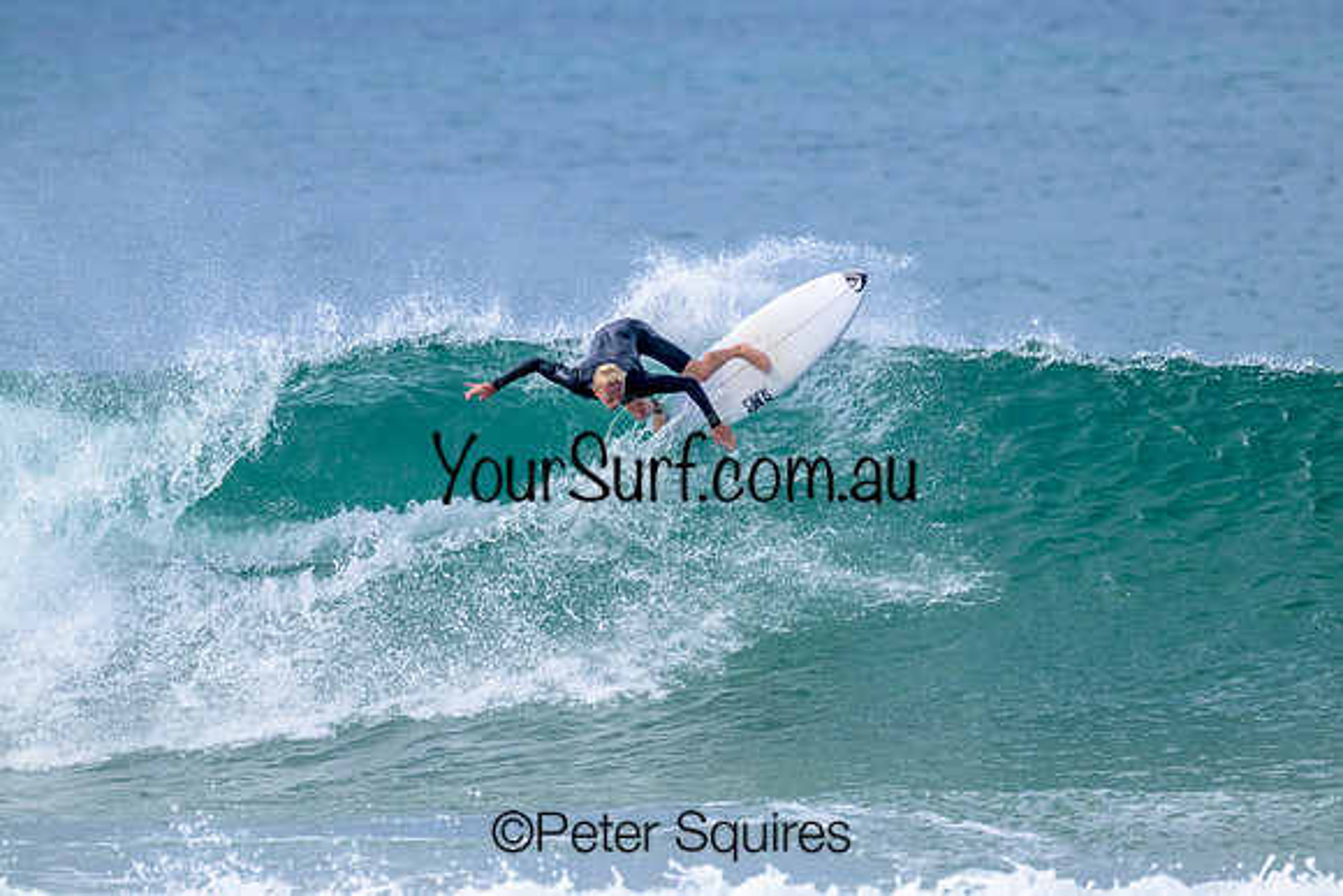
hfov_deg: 2.6
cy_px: 447
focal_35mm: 803
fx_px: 29946
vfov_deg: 1.7
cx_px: 674
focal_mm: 800
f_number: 11
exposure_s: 1/2000
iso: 1250
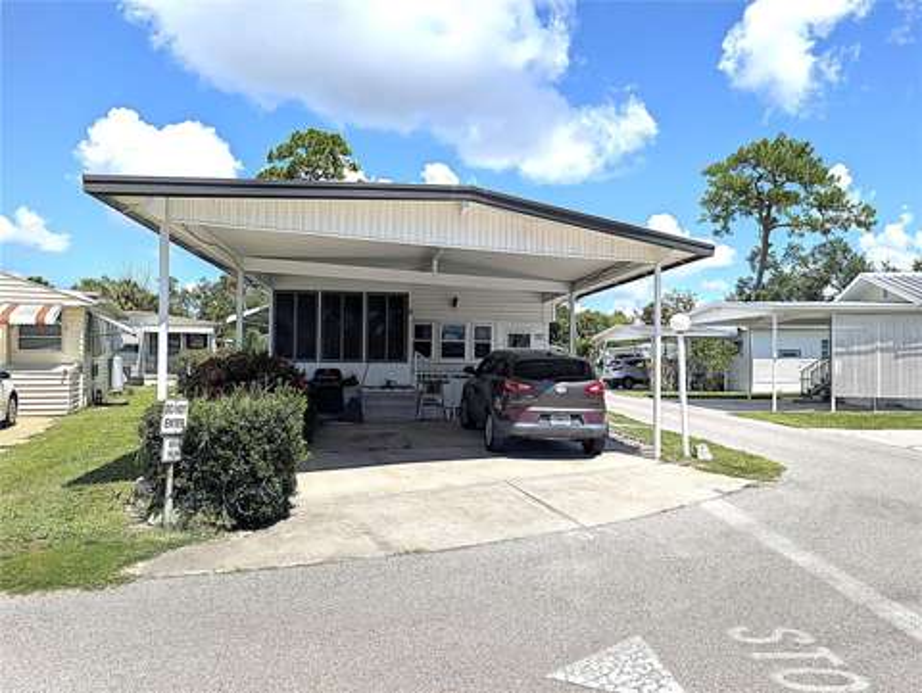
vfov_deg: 56.9
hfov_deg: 71.5
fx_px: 640
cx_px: 461
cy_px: 346
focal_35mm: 24
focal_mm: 6.9
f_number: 1.68
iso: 19
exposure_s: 1/1513
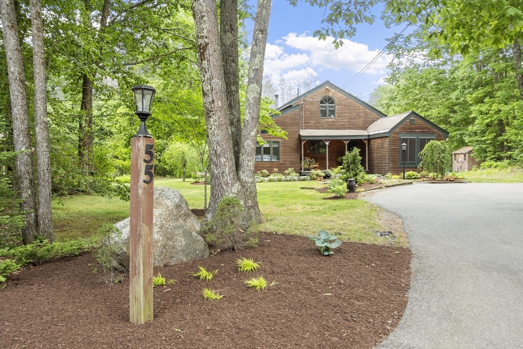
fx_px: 479
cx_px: 262
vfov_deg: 40.0
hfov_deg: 57.2
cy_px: 174
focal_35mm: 33
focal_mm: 22
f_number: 8
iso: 640
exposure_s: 1/125
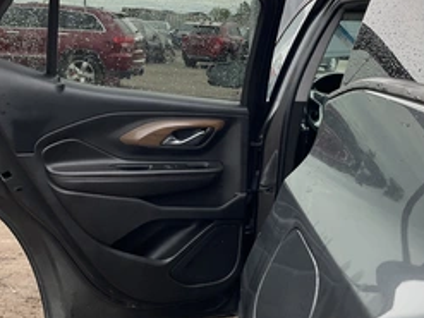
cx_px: 244
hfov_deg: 40.4
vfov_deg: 30.8
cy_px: 134
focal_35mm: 47
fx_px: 575
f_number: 1.8
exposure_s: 1/457
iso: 25
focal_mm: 3
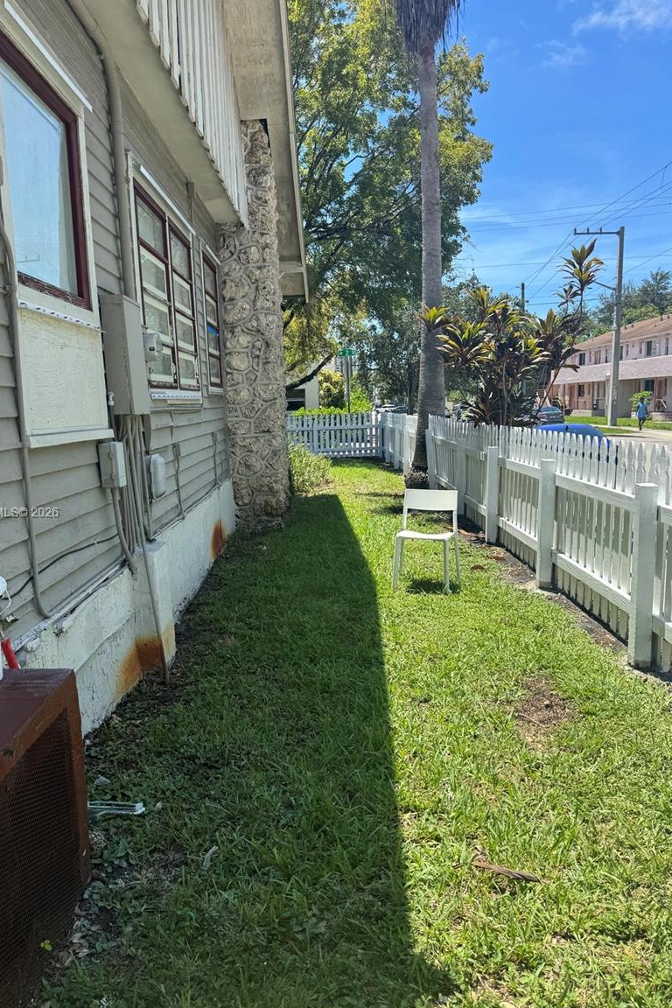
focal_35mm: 26
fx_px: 728
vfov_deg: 69.4
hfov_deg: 49.4
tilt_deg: -6.0
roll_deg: +2.8
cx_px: 290
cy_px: 514
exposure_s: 1/2105
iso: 80
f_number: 1.78
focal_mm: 6.76
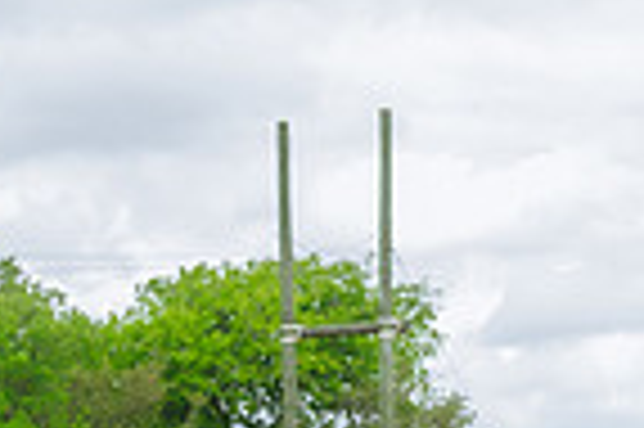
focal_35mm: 138
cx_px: 410
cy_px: 701
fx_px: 2466
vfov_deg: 9.5
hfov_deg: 14.9
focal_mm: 34
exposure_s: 1/320
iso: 31
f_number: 2.8
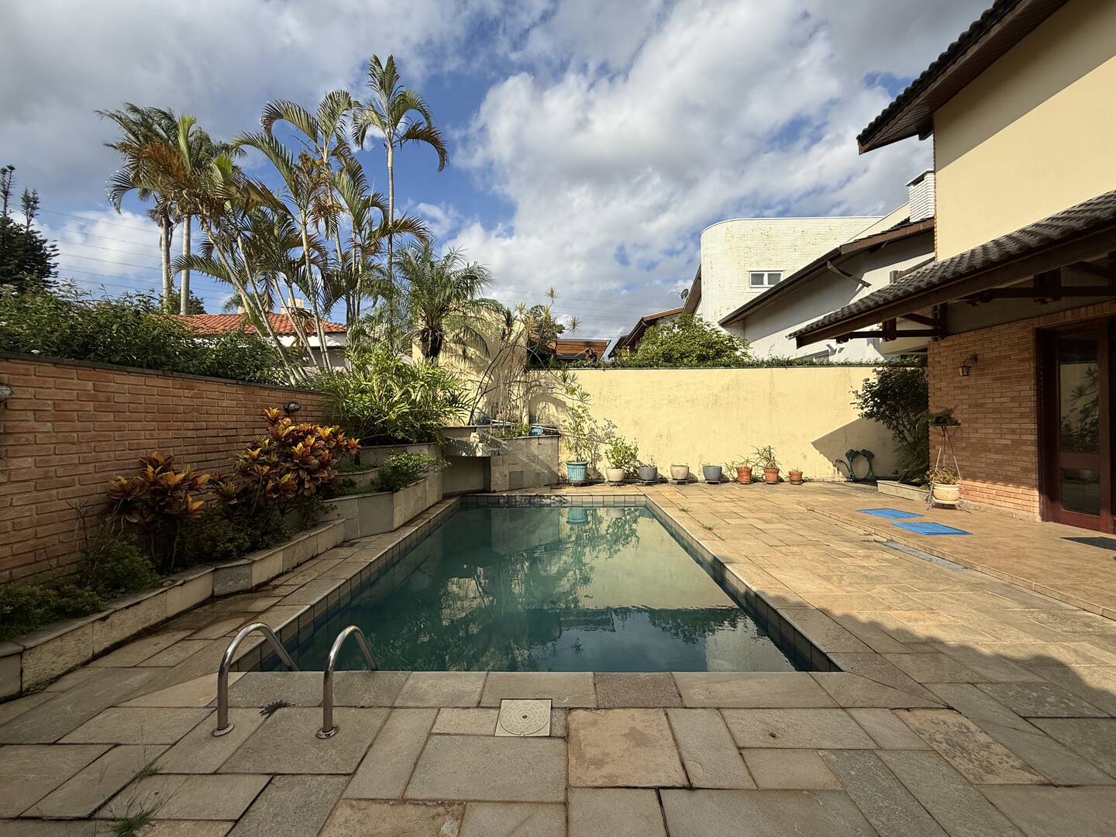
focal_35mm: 14
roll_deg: +0.4
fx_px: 451
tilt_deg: +0.9
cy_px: 418
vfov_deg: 85.7
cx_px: 558
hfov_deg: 102.1
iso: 50
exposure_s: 1/3663
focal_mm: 2.22
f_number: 2.2
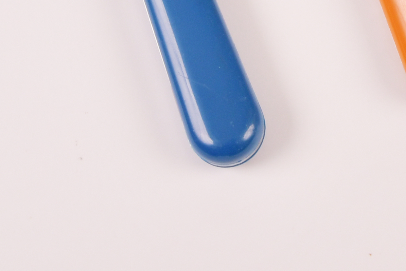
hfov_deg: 11.7
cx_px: 360
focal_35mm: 175
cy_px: -314
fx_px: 1973
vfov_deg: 7.5
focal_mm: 26
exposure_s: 1/200
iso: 200
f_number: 14
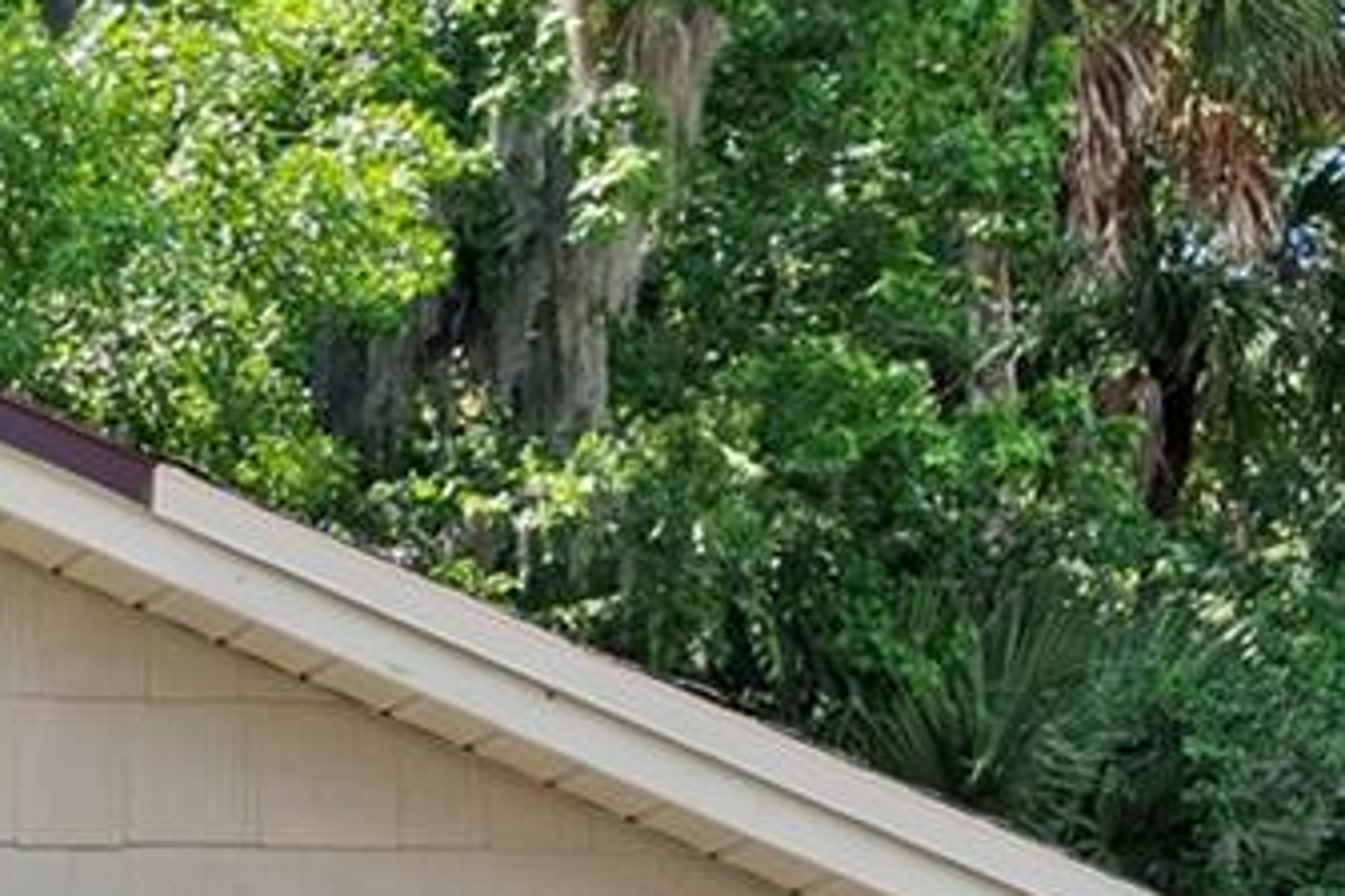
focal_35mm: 164
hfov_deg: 11.0
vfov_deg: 7.9
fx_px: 6141
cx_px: -1653
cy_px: 1868
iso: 400
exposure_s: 1/160
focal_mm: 34.5
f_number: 7.1
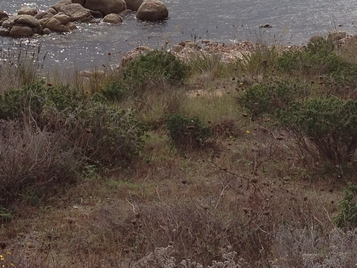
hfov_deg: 19.3
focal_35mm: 101
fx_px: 1042
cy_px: -70
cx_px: 104
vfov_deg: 14.1
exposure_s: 1/1453
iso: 64
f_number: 2.4
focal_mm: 4.28
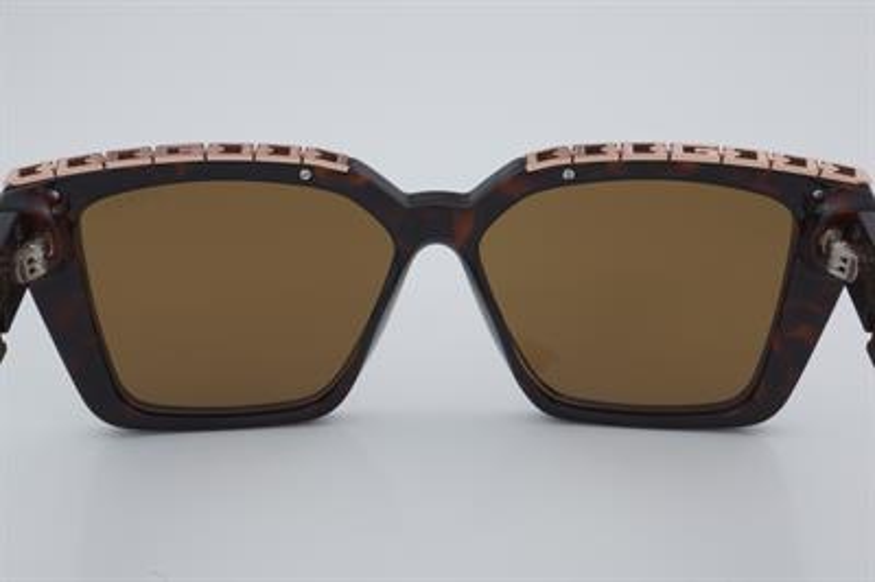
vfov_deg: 25.7
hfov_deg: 37.9
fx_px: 1275
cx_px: 438
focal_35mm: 52
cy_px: 291
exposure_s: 1/4
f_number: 29
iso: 100
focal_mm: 35
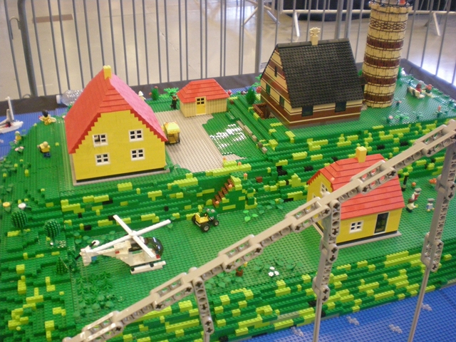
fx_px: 501
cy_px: 171
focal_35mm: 38
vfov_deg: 37.7
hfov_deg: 49.0
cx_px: 228
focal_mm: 6.3
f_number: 3.1
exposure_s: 1/12.8
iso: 400
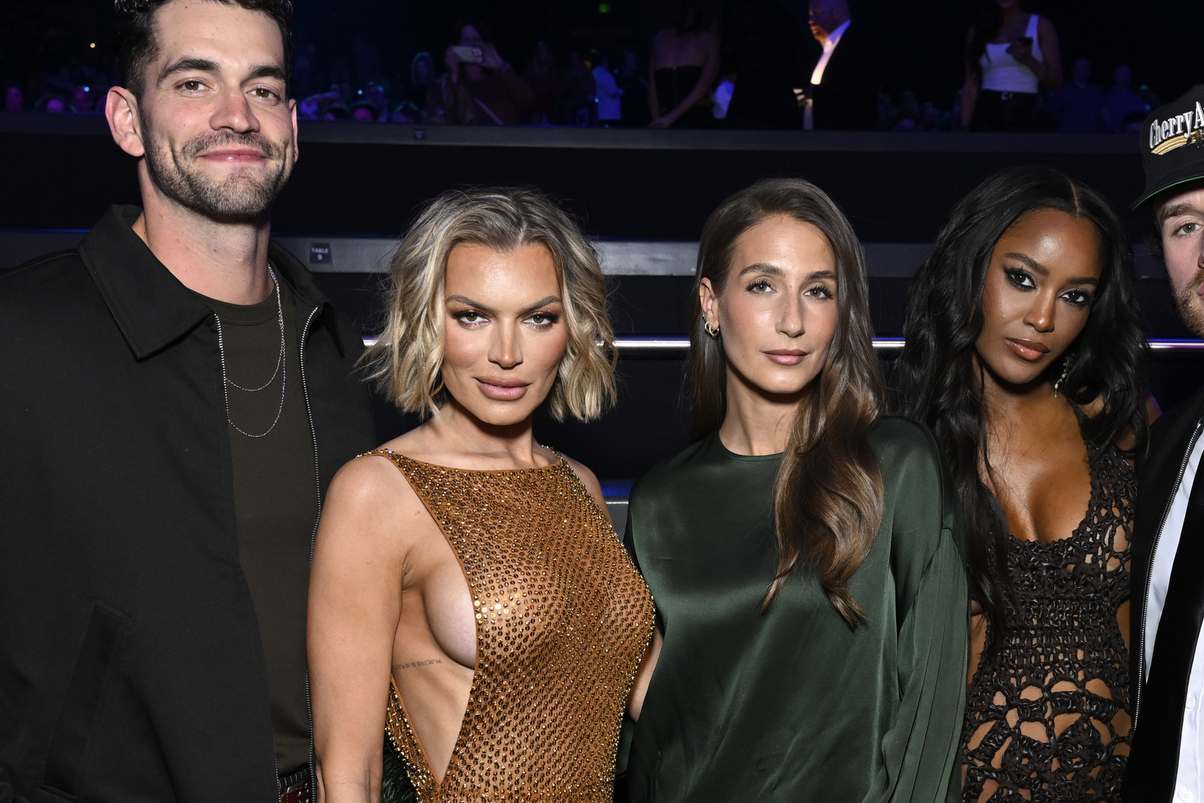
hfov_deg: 38.6
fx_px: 1705
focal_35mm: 51
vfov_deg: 26.3
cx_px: 757
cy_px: 562
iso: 1600
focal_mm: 24
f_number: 5.6
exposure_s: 1/125
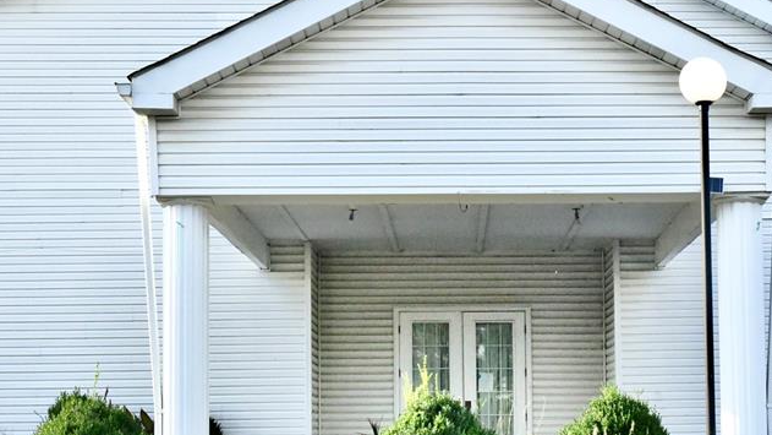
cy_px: 303
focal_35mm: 85
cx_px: 486
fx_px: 1740
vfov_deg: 14.2
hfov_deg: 24.9
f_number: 16
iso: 20000
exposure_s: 1/3200
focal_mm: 50
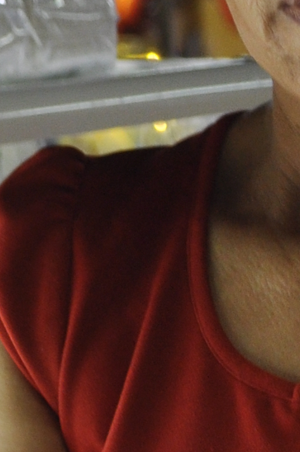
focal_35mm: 316
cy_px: 740
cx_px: 542
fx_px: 3959
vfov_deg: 6.4
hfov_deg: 4.3
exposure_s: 1/30
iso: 400
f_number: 5.6
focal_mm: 35
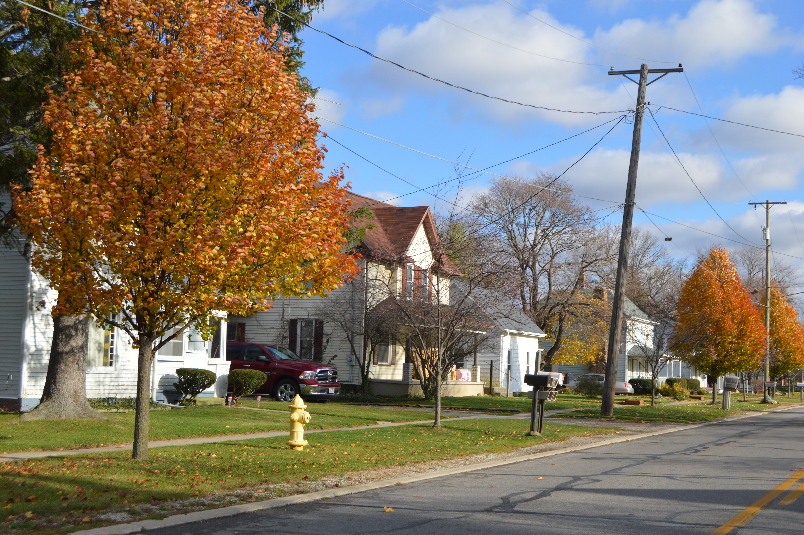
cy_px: 268
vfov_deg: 28.9
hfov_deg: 42.4
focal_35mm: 46
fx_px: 1038
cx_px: 402
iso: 100
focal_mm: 31
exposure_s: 1/250
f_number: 8
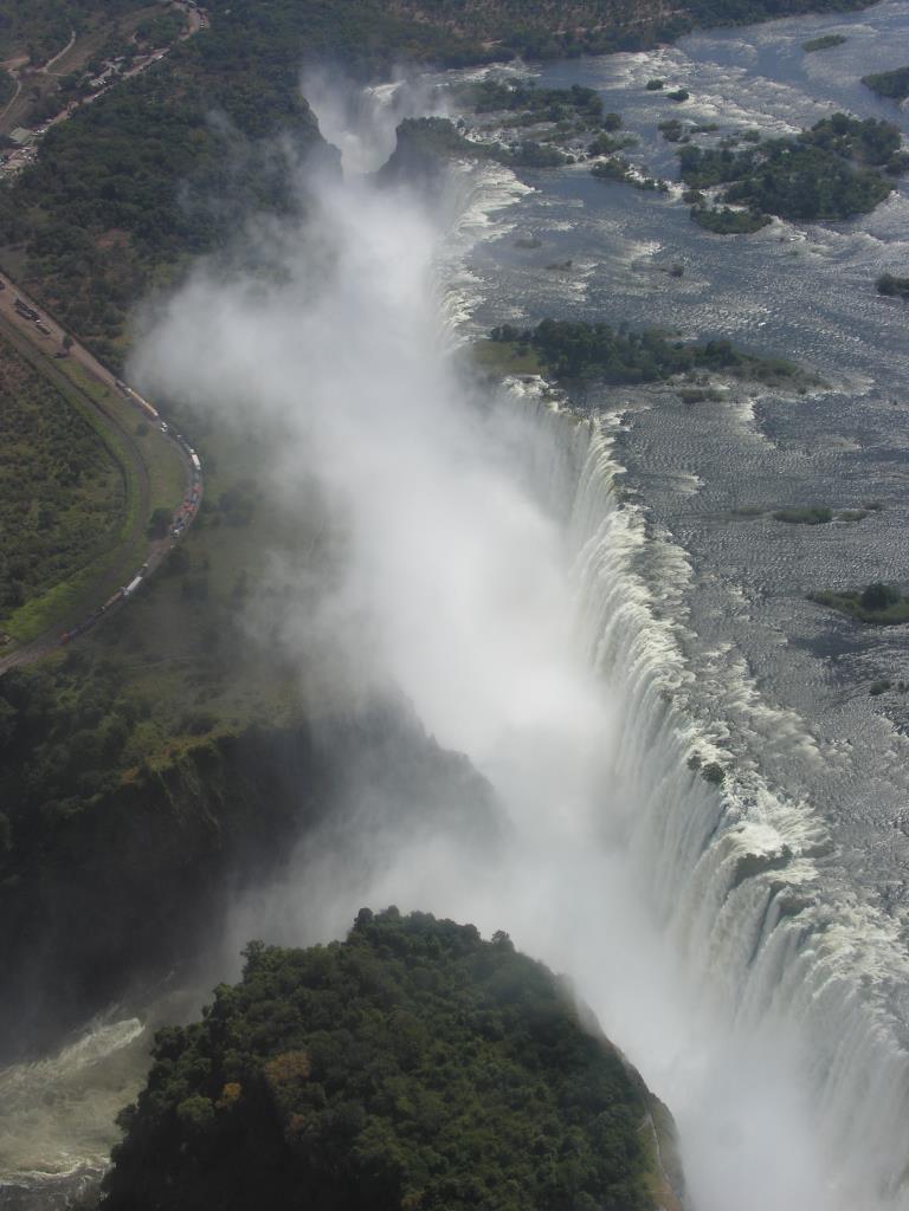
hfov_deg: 27.0
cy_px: 606
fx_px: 1891
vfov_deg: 35.5
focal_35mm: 54
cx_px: 454
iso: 50
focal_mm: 13.8
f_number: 7
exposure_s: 1/266
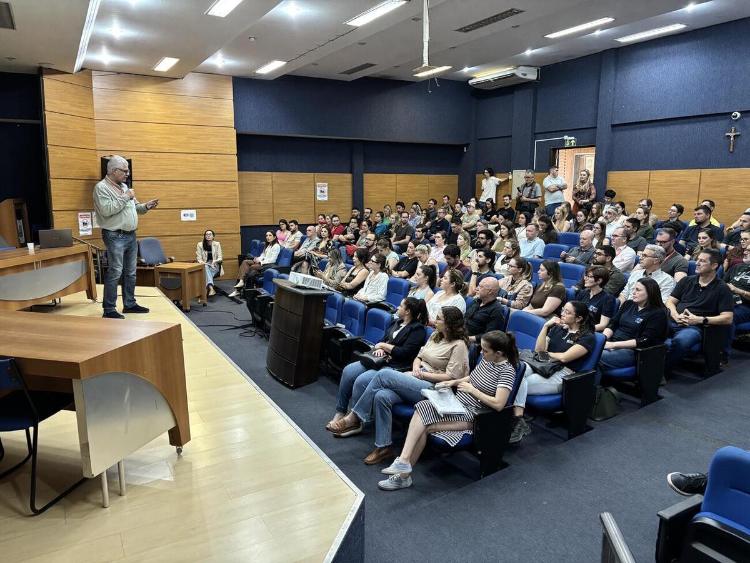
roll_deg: -0.4
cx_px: 375
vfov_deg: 53.1
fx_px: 563
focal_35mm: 26
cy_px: 282
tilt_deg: -10.2
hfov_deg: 67.3
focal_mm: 5.96
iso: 400
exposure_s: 1/60
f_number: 1.6
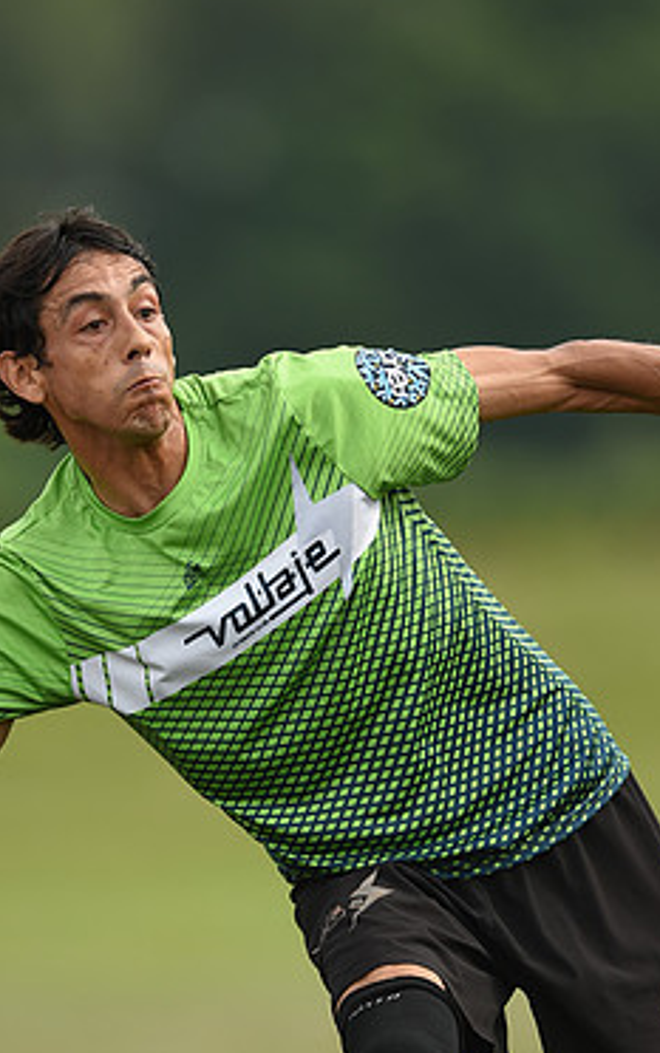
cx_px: 248
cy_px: 580
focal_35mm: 634
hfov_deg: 2.1
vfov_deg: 3.3
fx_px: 18218
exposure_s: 1/2000
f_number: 2.8
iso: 320
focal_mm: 400
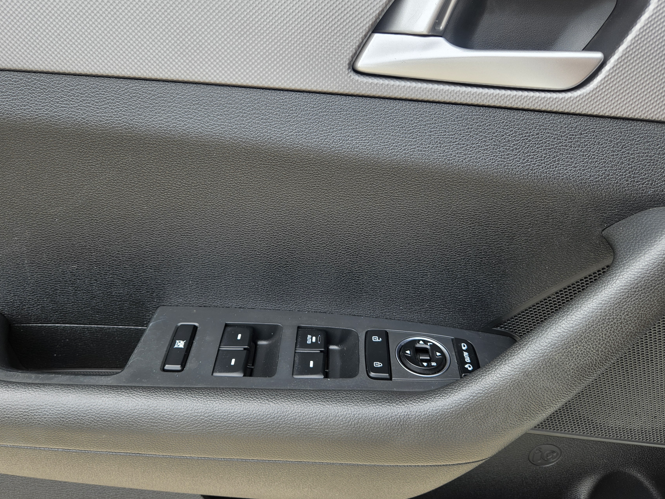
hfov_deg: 65.3
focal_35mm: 27
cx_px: 319
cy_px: 241
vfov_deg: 51.4
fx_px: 519
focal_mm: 5.4
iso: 25
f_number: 1.8
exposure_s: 1/180
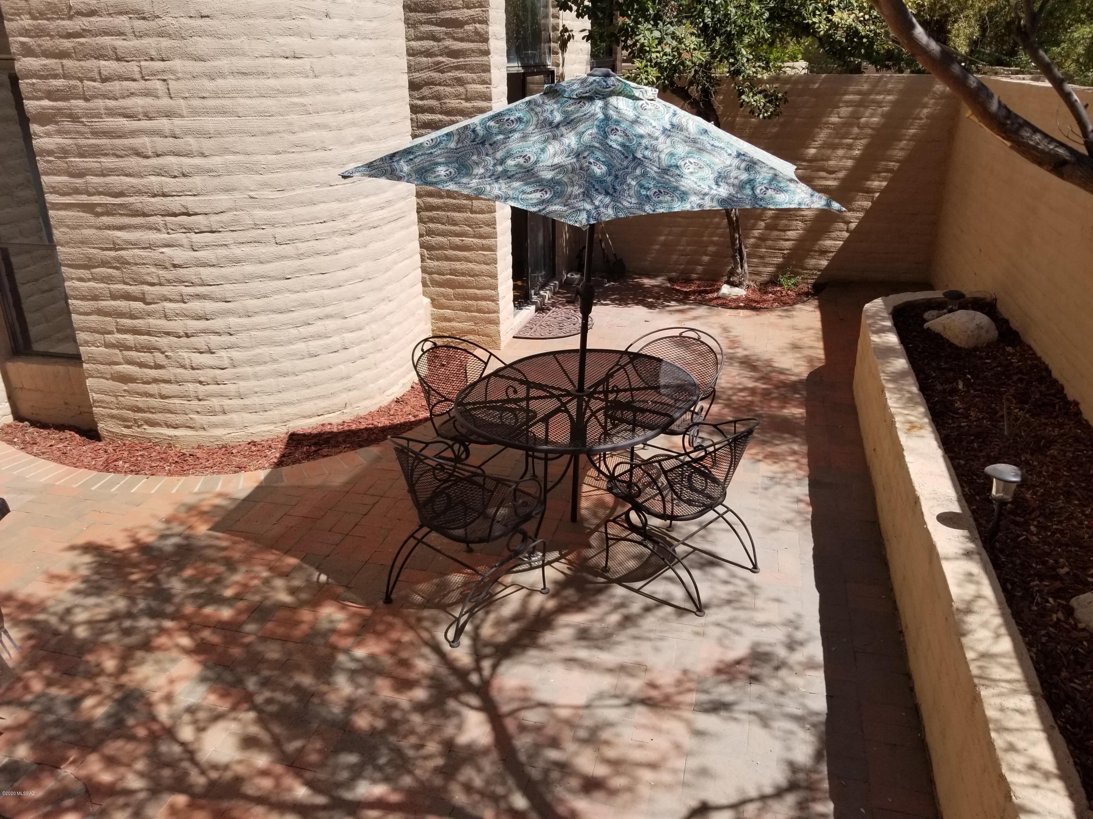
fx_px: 821
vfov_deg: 53.1
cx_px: 546
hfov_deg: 67.3
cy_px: 410
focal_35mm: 26
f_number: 1.7
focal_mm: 4.3
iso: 50
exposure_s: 1/2456
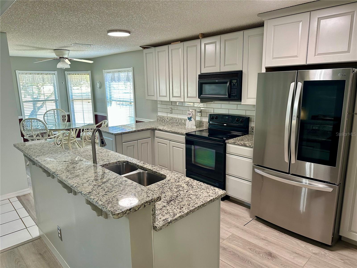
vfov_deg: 56.8
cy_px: 134
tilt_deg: -11.6
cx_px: 178
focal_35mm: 24
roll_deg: +1.1
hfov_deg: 71.6
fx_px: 248
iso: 200
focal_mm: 6.86
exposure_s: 1/120
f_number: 1.78
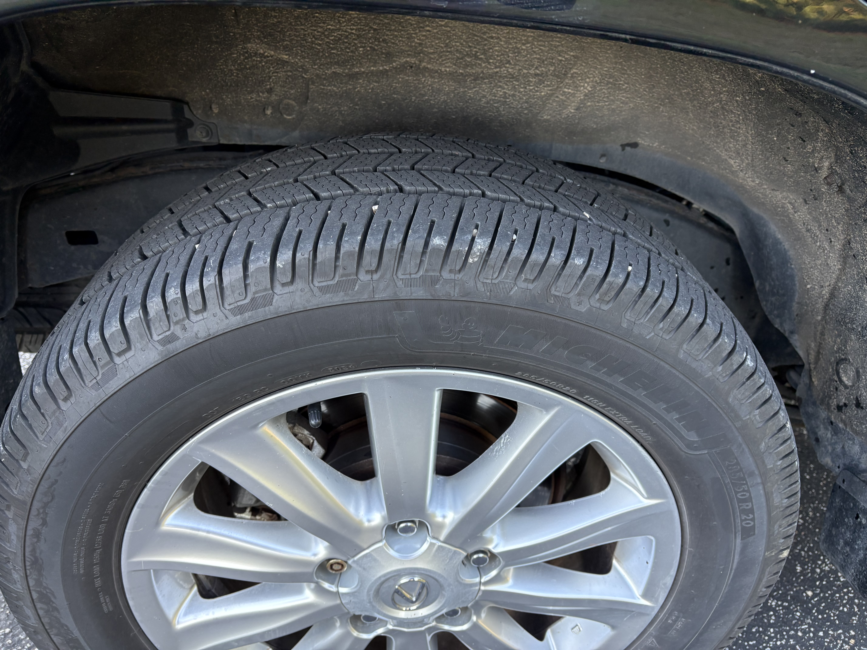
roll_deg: -3.2
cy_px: 325
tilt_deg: -33.9
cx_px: 434
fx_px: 651
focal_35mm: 26
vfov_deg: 53.1
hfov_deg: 67.3
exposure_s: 1/76
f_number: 1.6
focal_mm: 5.96
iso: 125
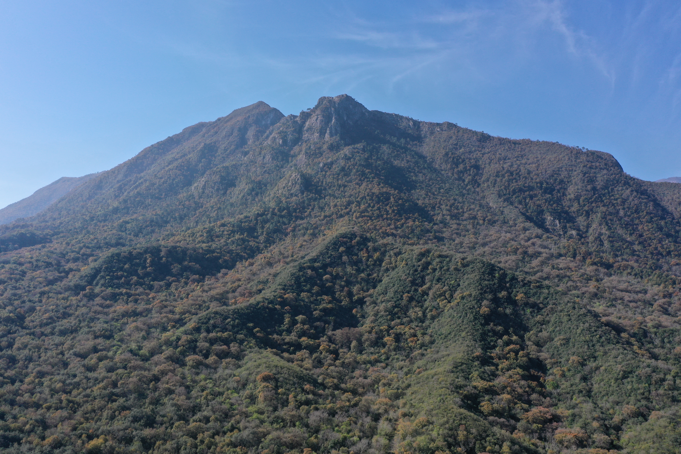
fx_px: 530
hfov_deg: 65.5
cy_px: 227
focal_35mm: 28
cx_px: 340
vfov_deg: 46.4
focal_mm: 10.26
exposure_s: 1/400
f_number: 5.6
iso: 100
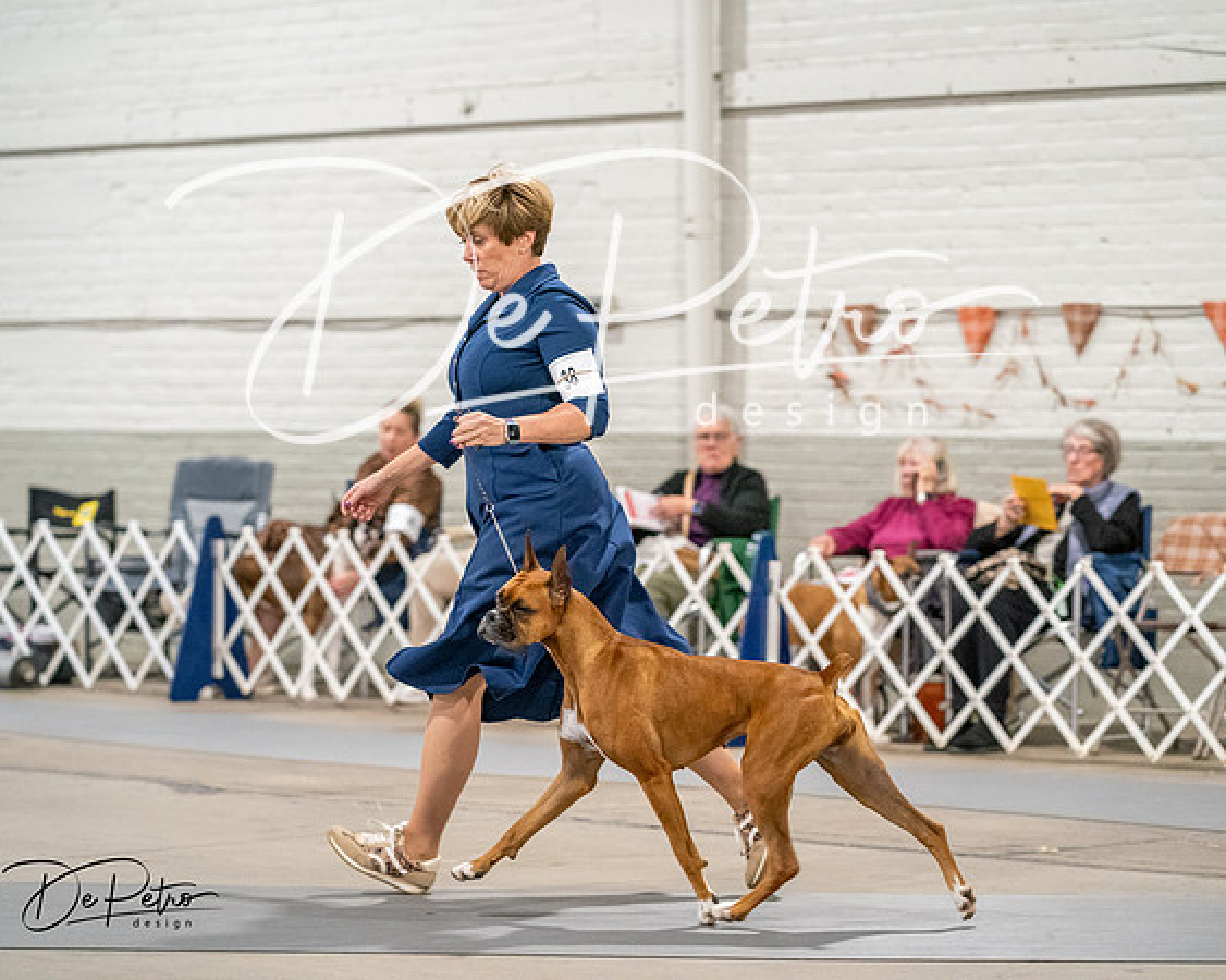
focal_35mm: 118
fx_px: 4289
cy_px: 490
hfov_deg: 16.3
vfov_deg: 13.0
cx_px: 613
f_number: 3.2
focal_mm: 105
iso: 6400
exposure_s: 1/250
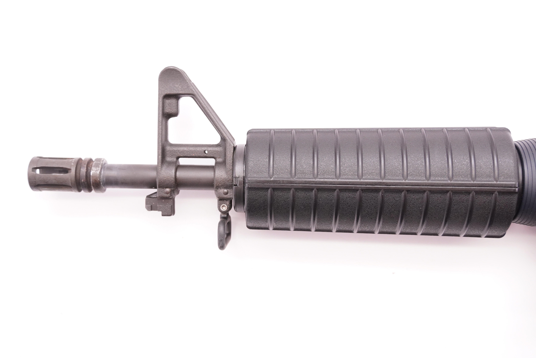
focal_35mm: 45
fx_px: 670
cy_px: 179
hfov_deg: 43.6
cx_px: 268
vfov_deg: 29.9
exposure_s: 1/125
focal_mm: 30
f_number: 5.6
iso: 1000
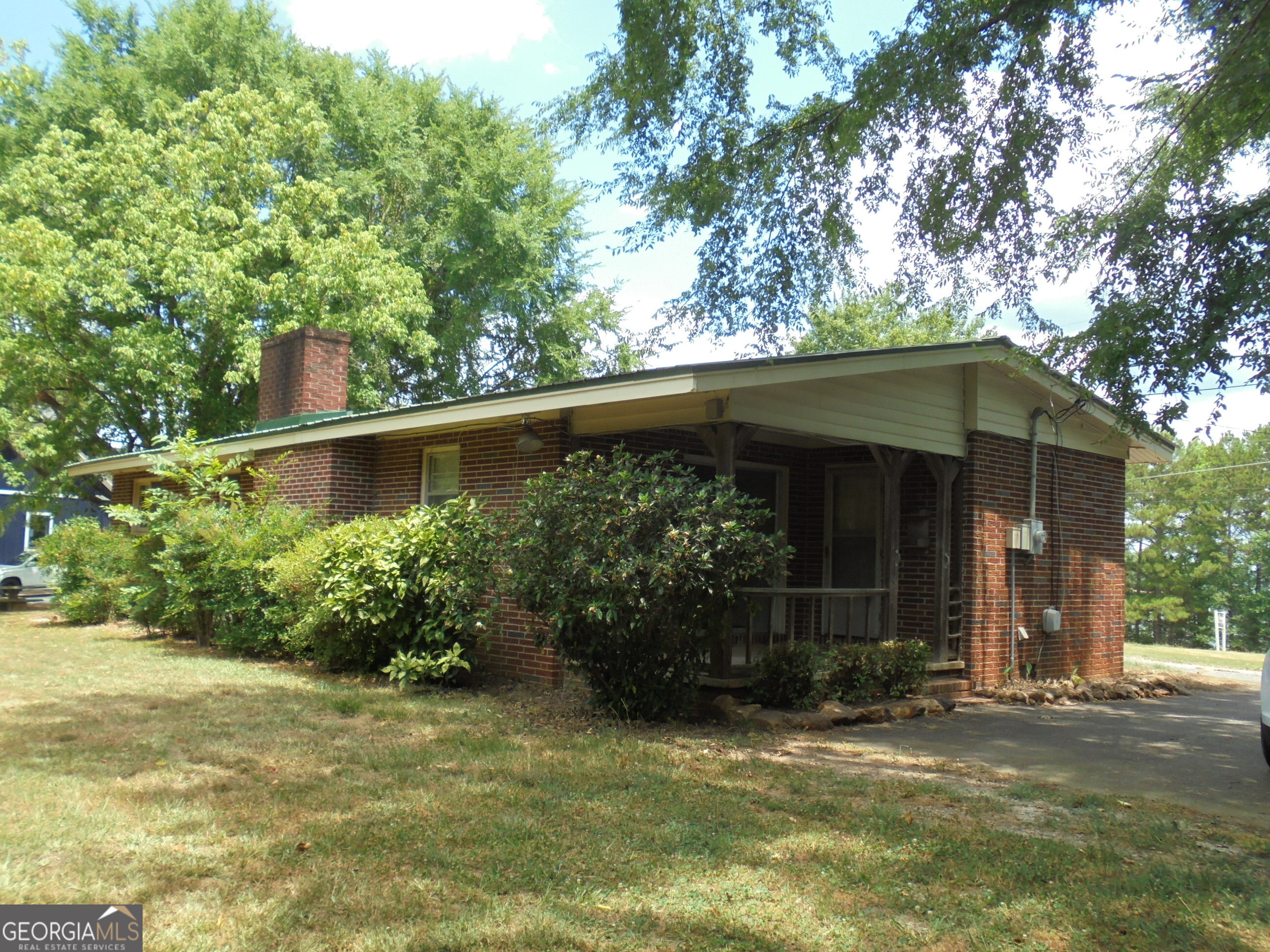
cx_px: 635
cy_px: 476
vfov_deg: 48.2
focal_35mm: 29
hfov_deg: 61.7
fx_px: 1064
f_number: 3.7
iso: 100
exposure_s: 1/320
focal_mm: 5.3
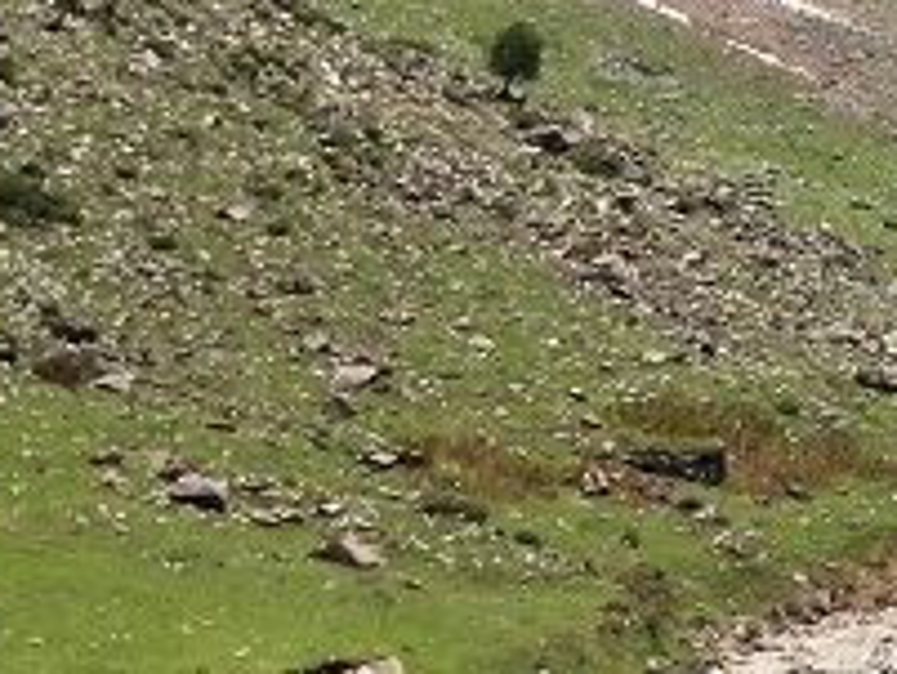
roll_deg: -0.9
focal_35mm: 134
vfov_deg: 10.8
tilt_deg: +8.9
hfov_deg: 13.4
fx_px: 3474
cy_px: -174
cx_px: 1540
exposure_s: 1/1695
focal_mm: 4.12
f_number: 2.4
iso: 50
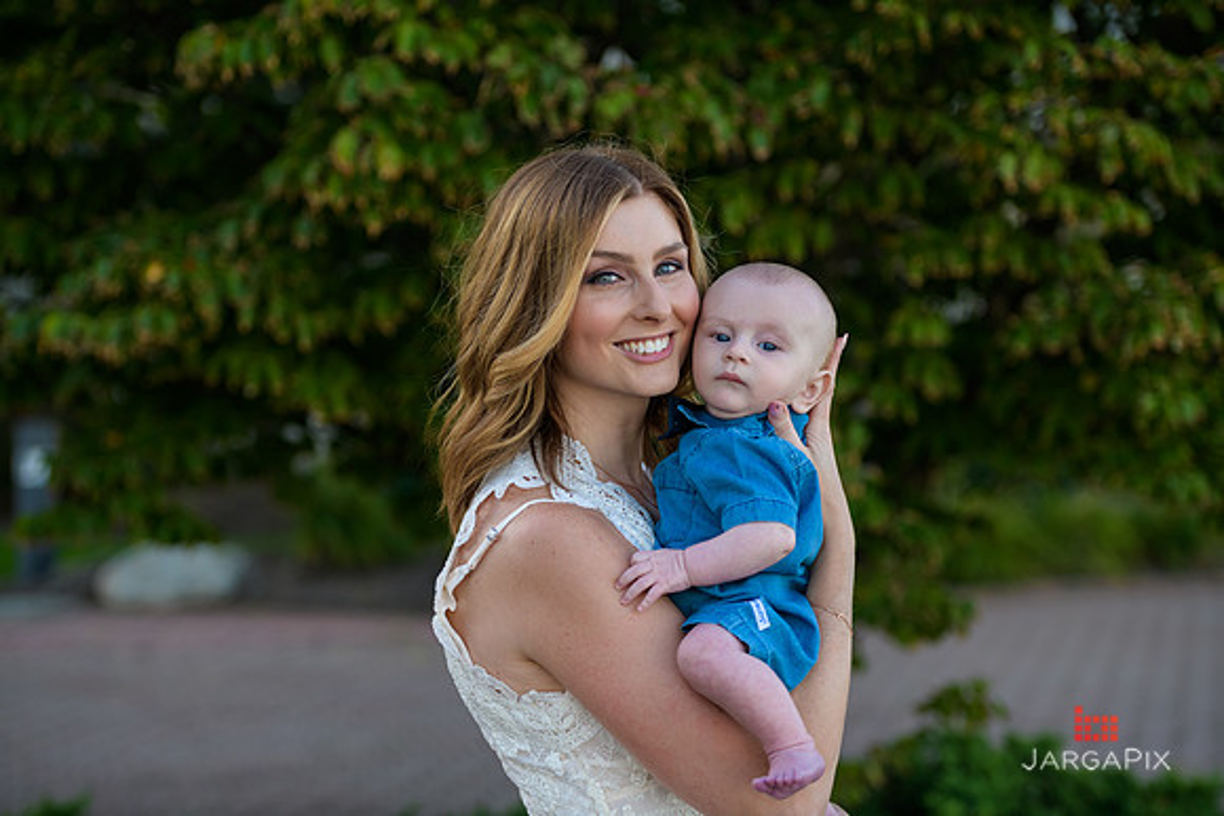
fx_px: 2721
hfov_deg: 25.4
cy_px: 408
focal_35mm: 80
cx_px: 612
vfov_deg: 17.1
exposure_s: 1/250
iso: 200
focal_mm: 80
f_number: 3.2
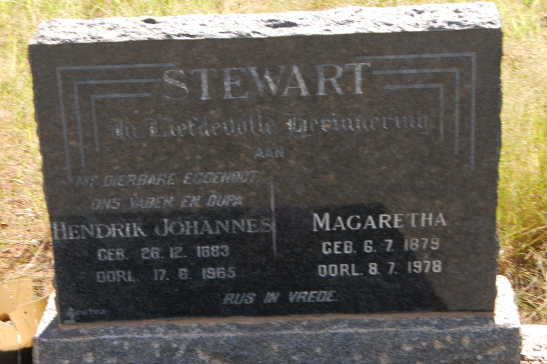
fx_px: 1480
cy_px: 182
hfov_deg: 20.9
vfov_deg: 14.0
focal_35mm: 98
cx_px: 274
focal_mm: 65
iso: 450
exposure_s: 1/30
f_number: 18
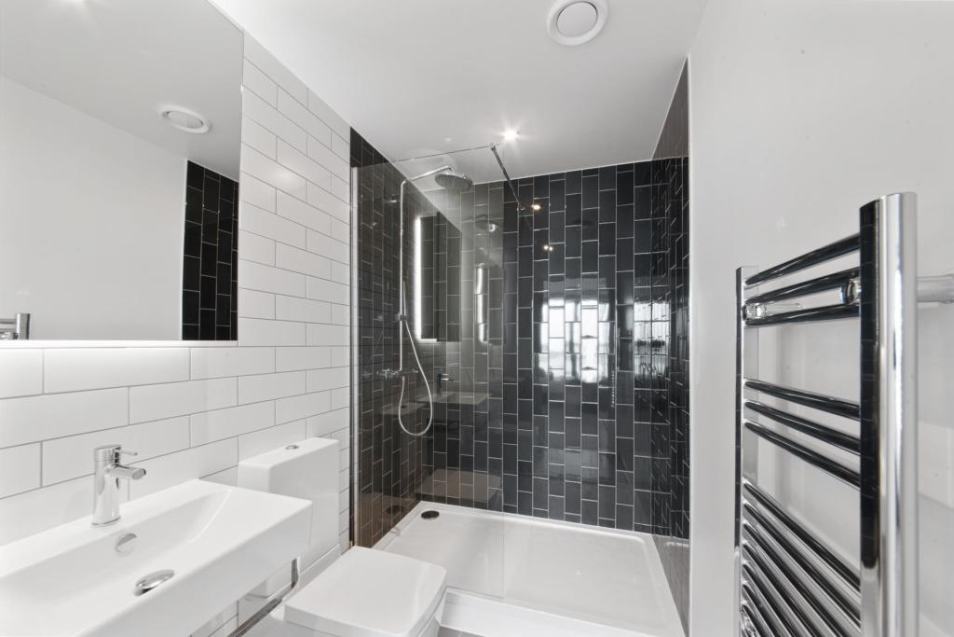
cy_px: 318
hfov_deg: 108.3
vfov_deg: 85.4
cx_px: 477
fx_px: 345
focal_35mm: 13
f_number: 16
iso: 100
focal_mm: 13
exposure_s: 3
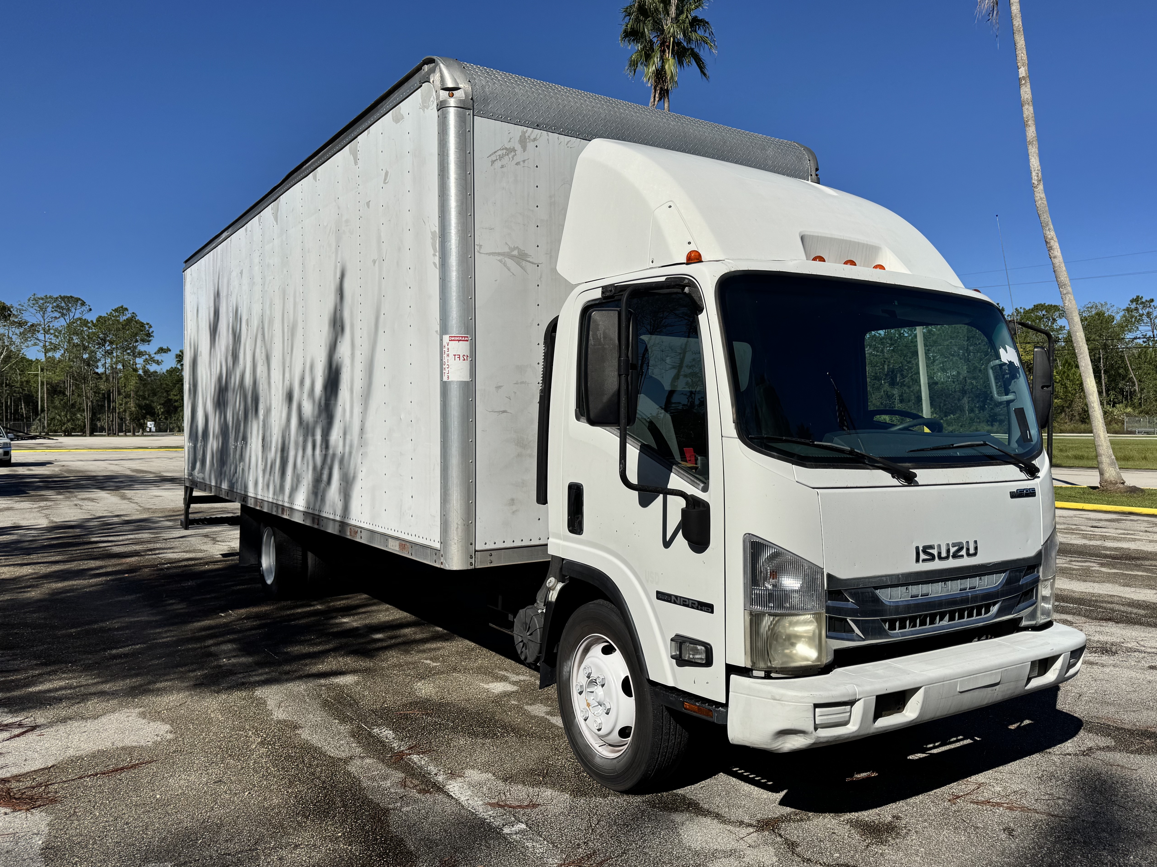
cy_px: 425
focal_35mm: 27
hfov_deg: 65.2
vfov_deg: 51.4
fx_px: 902
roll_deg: +1.0
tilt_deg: +1.1
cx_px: 634
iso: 80
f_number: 1.78
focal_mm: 6.76
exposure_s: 1/12346
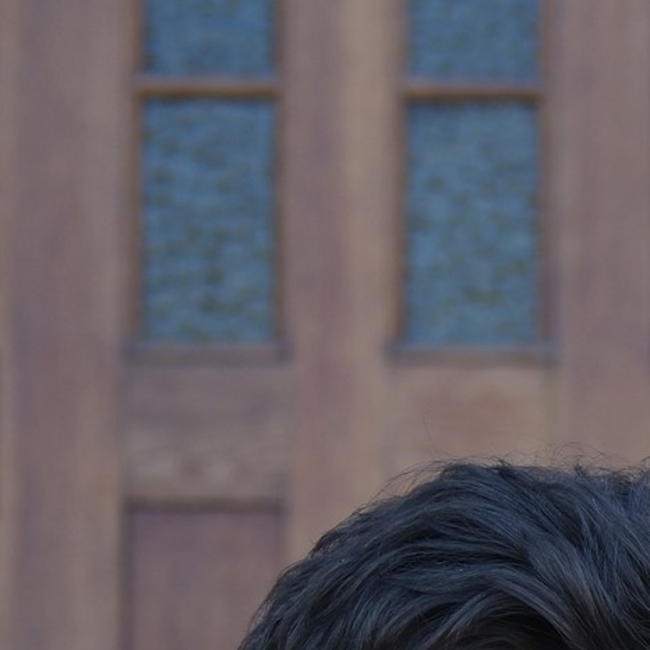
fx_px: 5948
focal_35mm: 280
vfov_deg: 6.2
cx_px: 1068
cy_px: 942
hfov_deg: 6.2
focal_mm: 50
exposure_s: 1/210
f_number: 3.6
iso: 125
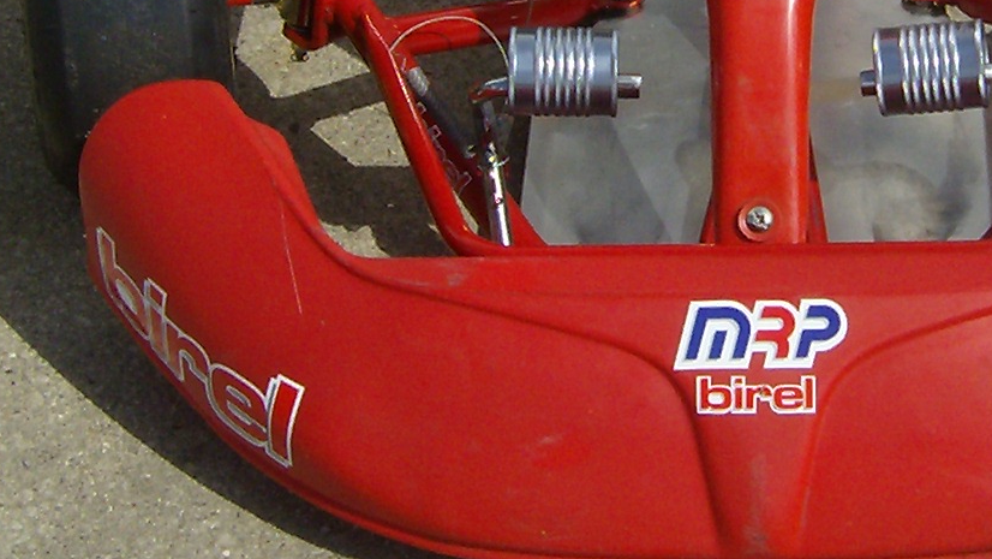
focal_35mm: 122
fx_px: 3210
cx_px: 765
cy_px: -18
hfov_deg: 17.5
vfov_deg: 9.9
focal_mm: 6
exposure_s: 1/1244
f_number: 4.7
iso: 100
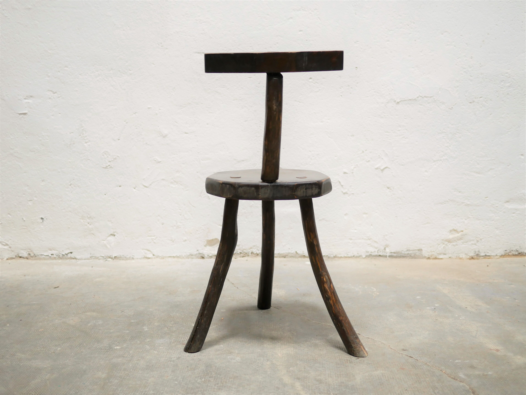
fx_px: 608
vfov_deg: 36.0
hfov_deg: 46.8
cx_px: 263
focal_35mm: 40
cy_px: 198
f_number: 1.7
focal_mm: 20
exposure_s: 1/60
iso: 400
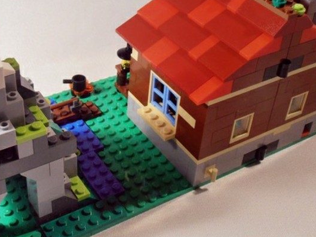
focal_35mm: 63
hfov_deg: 30.7
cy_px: 95
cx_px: 126
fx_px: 575
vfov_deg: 23.2
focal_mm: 6.61
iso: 125
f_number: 3.9
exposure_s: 1/25
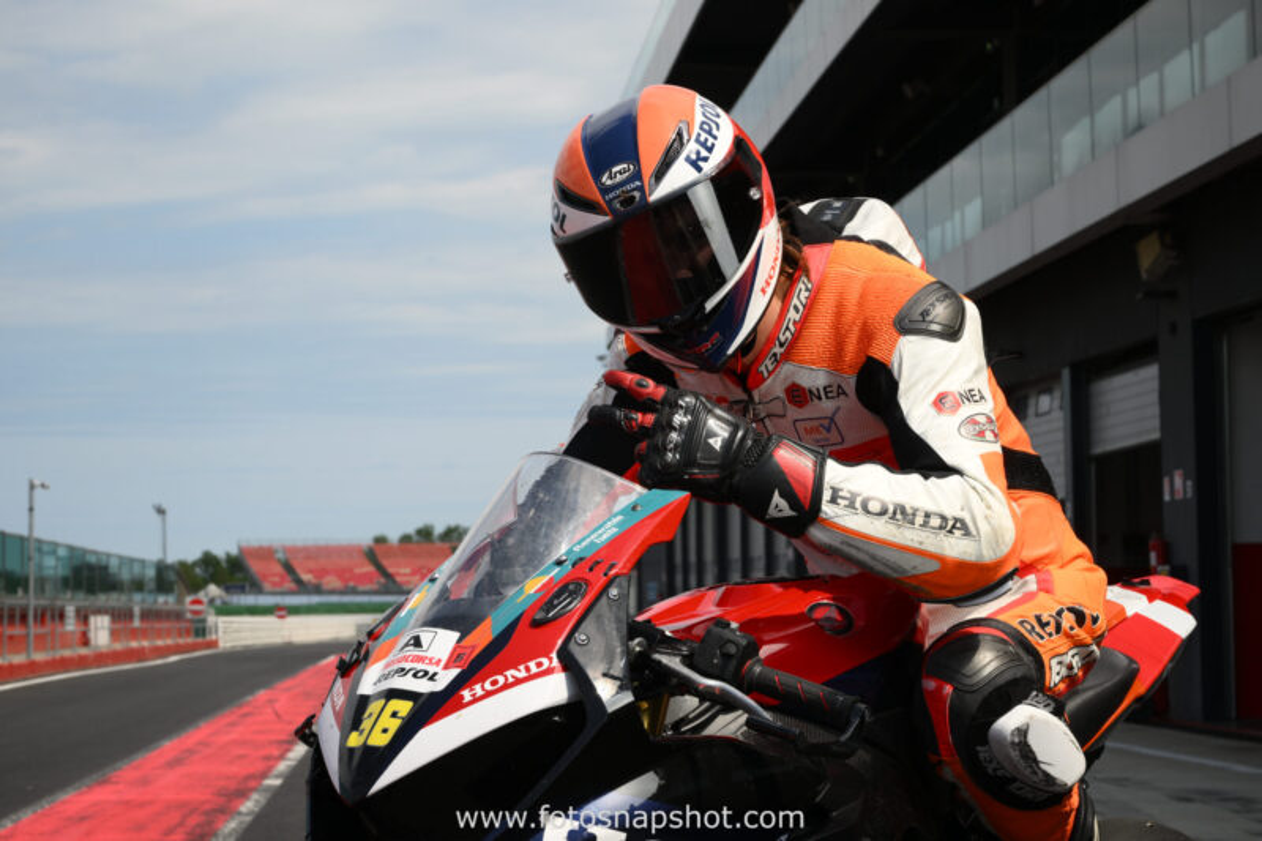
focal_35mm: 70
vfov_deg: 19.4
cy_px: 420
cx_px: 631
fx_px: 2453
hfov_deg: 28.8
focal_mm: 70
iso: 100
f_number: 11
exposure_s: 1/200
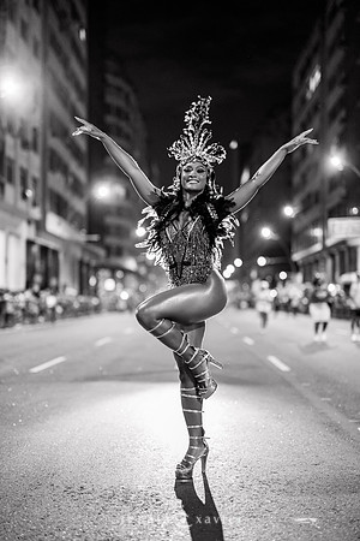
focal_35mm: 50
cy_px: 270
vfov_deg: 39.6
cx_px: 180
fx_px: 750
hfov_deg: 27.0
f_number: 1.2
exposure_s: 1/320
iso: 2000
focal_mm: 50
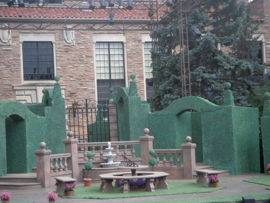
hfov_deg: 23.0
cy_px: 102
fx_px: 663
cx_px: 135
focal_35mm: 85
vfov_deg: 17.4
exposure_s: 1/60
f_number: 4
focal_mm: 14.1
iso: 100
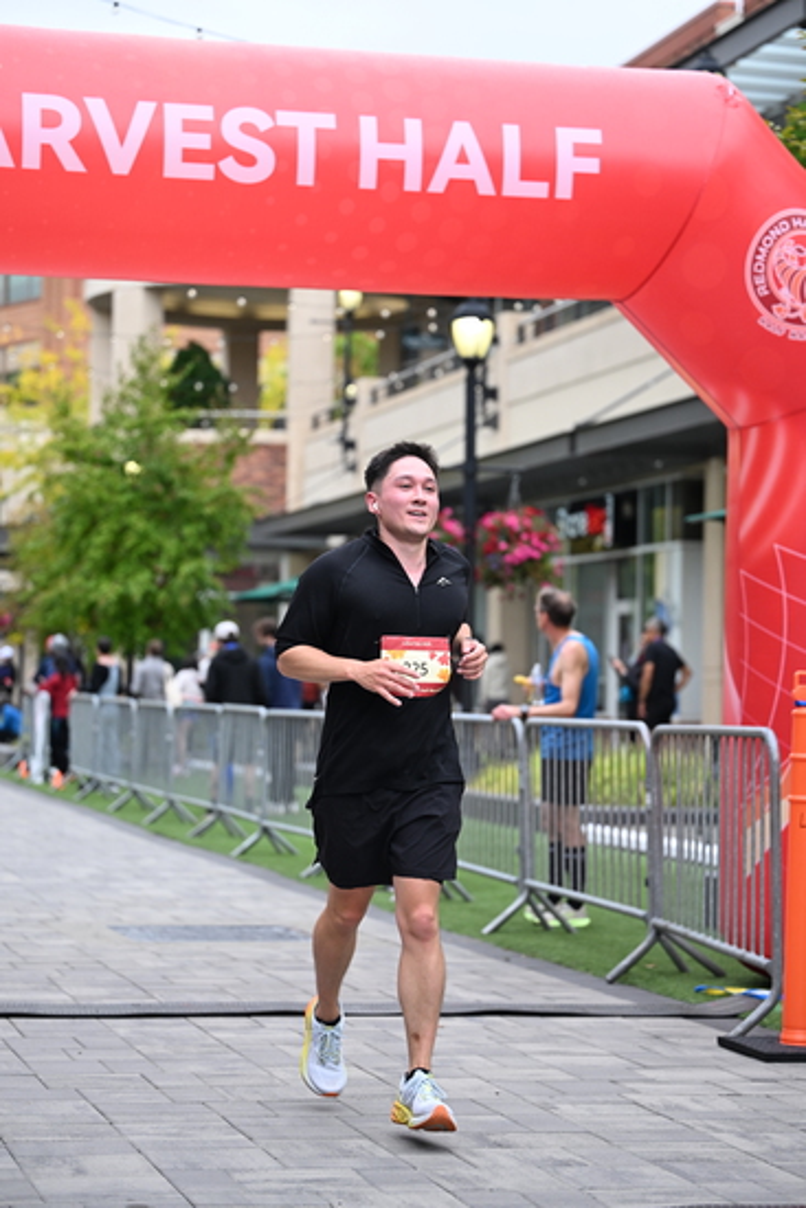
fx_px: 2752
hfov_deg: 16.7
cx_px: 403
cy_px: 604
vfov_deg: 24.8
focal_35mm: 82
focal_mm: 82
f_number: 2.8
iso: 640
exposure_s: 1/2000
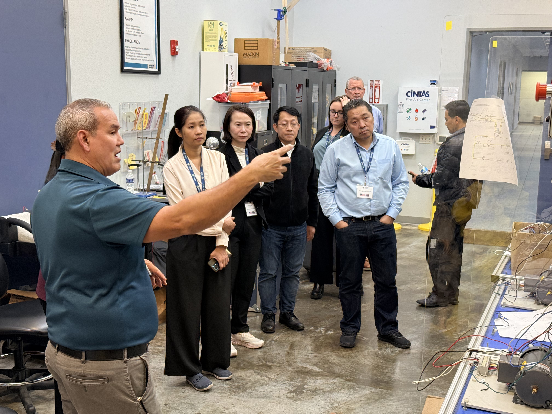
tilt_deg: -8.5
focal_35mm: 48
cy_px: 207
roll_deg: -1.0
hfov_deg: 39.7
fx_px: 765
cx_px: 276
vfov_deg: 30.3
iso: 80
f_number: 1.78
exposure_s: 1/60
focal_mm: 6.76
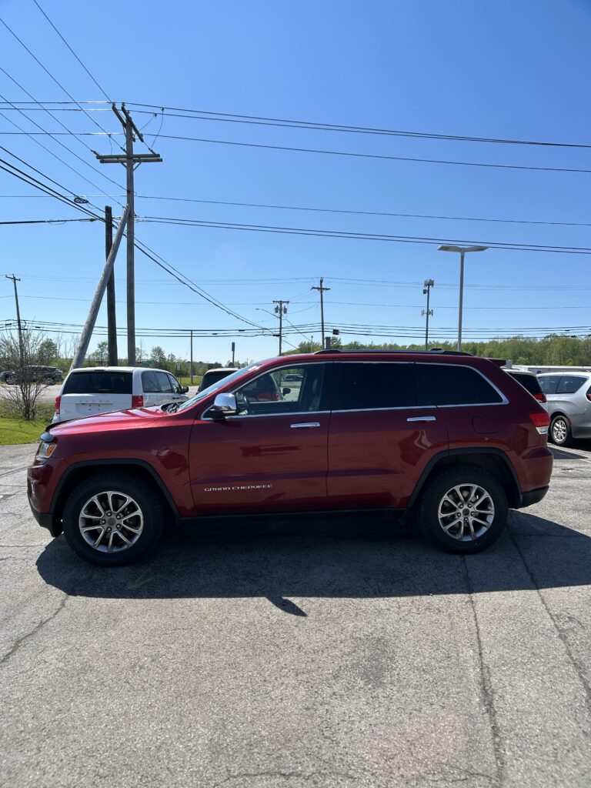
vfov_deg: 67.3
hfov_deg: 53.1
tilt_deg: -2.3
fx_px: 592
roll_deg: -0.7
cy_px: 394
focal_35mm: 26
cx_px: 296
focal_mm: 5.7
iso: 50
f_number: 1.5
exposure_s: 1/4831
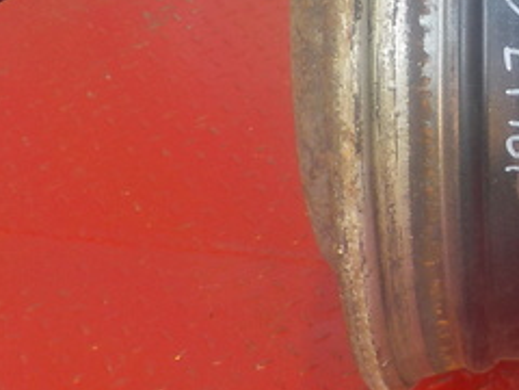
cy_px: -9
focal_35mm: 80
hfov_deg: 23.0
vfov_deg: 17.9
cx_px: 571
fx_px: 1199
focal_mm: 4.1
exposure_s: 1/30
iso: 125
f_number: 3.3
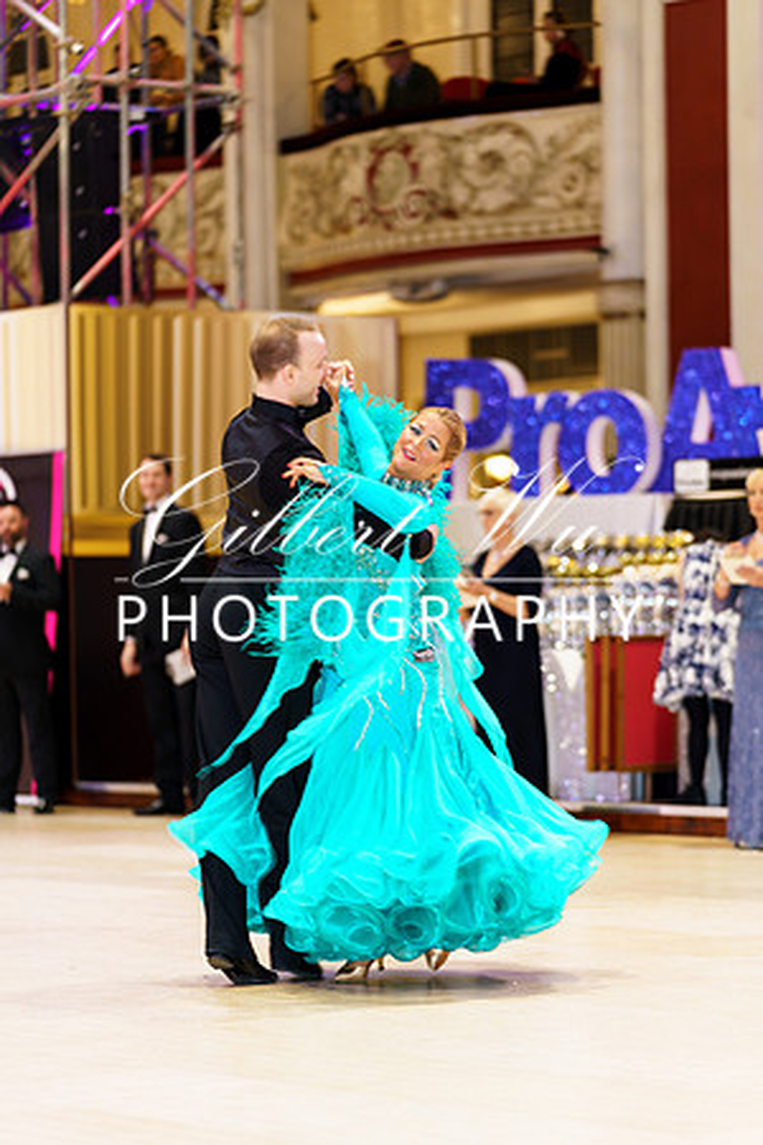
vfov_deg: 16.5
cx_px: 382
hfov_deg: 11.1
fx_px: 3942
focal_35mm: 124
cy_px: 572
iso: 500
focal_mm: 124
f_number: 2.8
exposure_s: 1/80
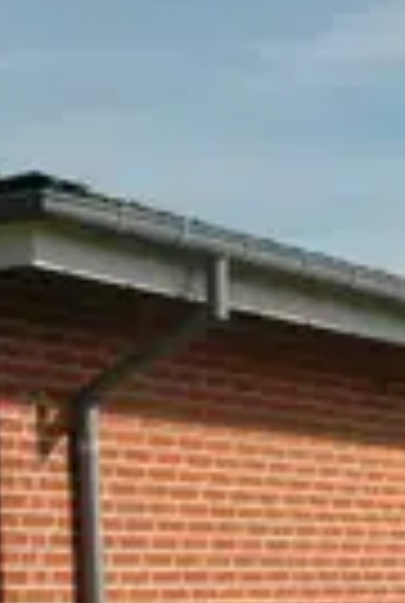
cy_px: 515
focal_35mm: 131
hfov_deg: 10.5
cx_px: 340
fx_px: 2199
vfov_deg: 15.5
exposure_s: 1/400
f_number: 10
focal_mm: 28
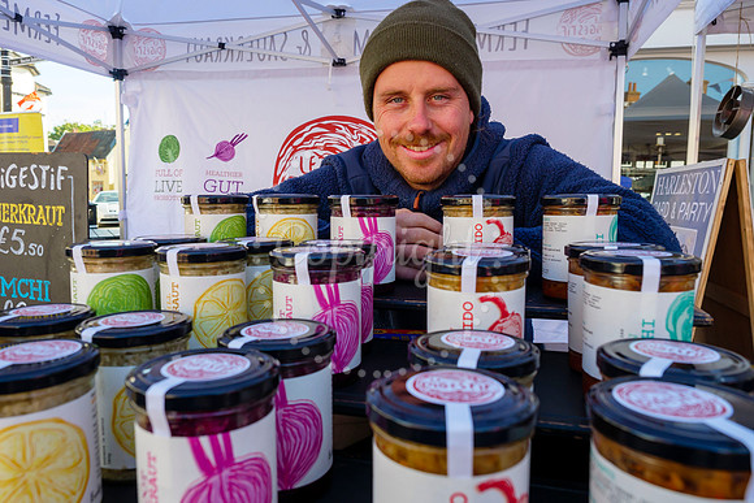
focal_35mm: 25
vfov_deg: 51.4
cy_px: 252
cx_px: 377
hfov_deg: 71.6
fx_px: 523
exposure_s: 1/250
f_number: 4
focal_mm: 12
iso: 200
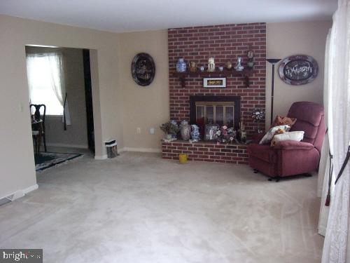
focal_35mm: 35
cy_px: 132
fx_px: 354
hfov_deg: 52.6
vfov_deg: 40.7
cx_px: 175
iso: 400
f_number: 2.8
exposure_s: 1/30
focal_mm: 5.8
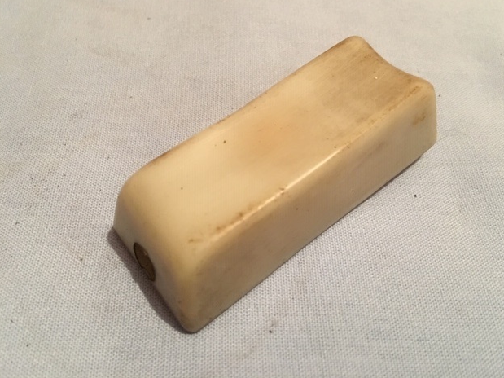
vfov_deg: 46.8
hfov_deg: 60.0
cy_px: 184
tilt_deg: -59.5
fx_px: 437
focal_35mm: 30
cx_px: 258
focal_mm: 4.15
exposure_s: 1/17
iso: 250
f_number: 2.2
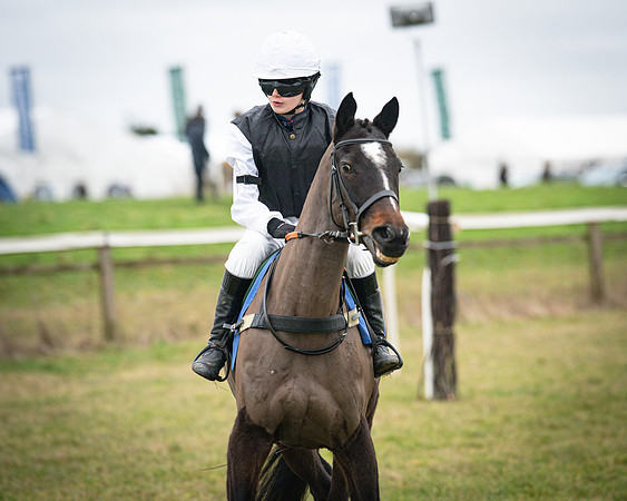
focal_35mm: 191
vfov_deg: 8.1
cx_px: 368
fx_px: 3536
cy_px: 255
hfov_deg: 10.1
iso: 640
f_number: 2.2
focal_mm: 135
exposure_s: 1/1150
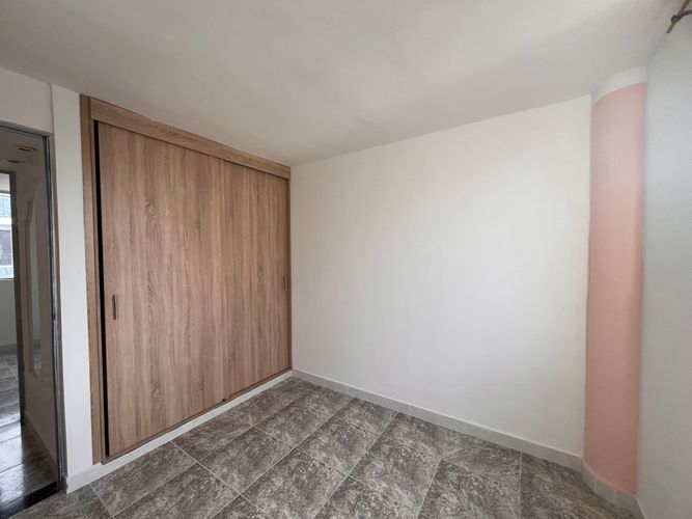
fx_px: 260
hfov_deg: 106.2
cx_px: 346
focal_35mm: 13
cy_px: 260
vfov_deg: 89.9
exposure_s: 1/99
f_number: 1.8
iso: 50
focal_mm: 1.57
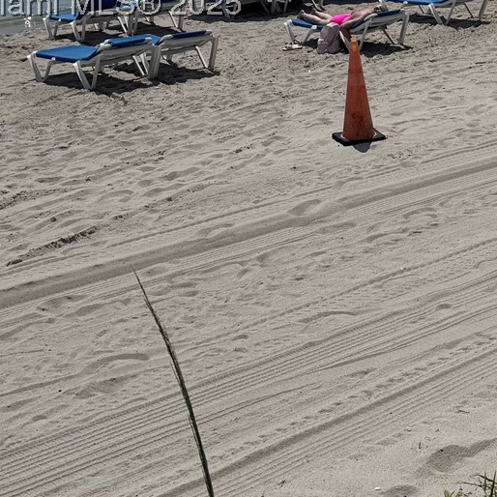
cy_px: 10
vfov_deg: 25.0
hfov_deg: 24.6
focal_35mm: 66
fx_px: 1072
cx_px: 527
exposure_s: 1/12346
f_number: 1.78
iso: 64
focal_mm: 6.76
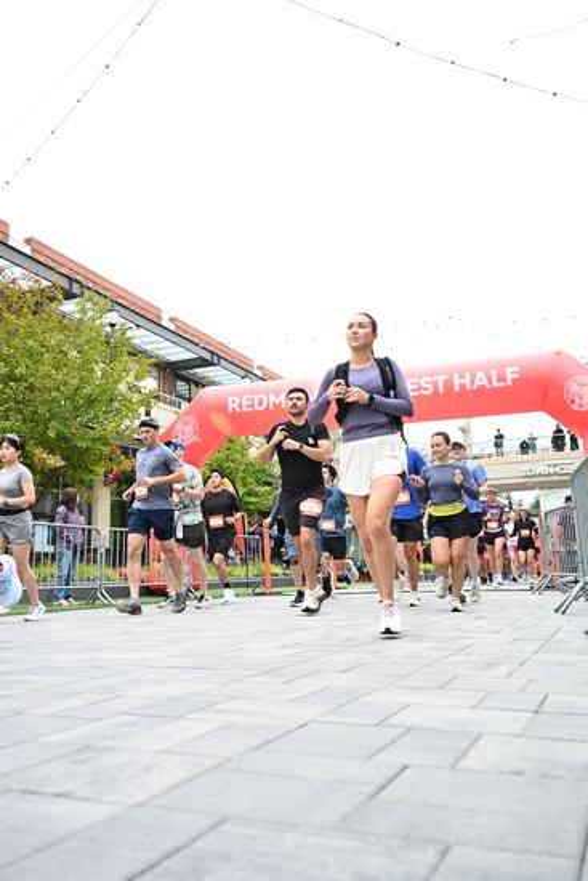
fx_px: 759
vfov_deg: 60.3
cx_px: 294
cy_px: 440
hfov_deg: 42.3
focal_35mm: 31
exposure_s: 1/640
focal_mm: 31
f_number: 4
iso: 2000
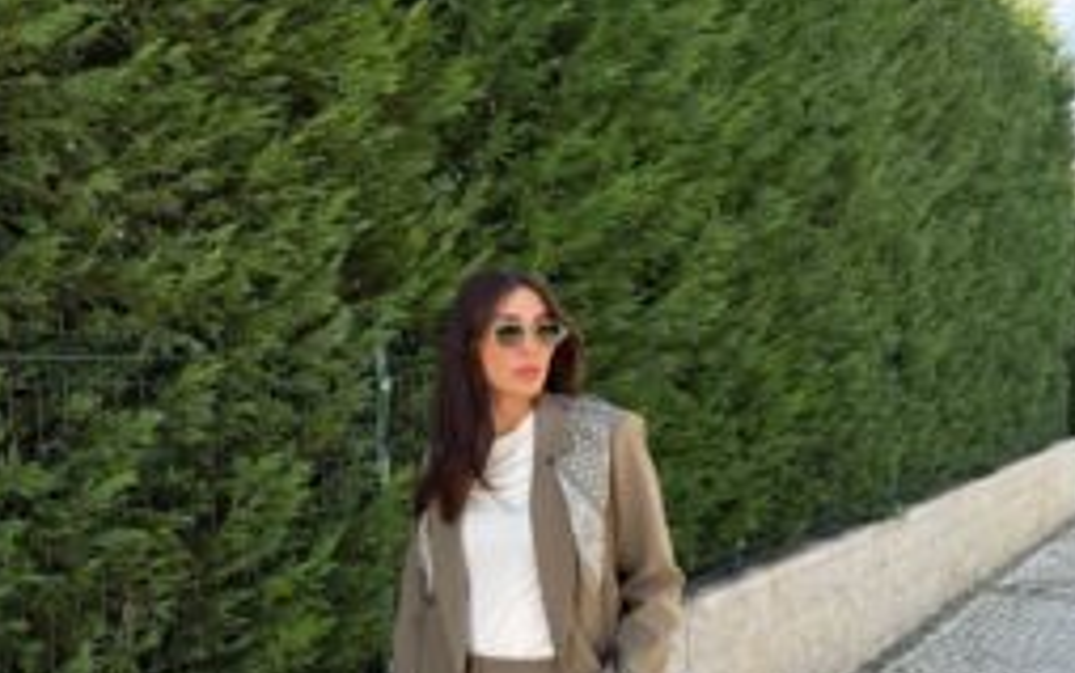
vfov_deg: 31.7
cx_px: 453
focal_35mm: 40
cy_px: 466
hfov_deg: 49.1
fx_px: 1172
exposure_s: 1/473
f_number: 1.78
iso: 80
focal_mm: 6.76
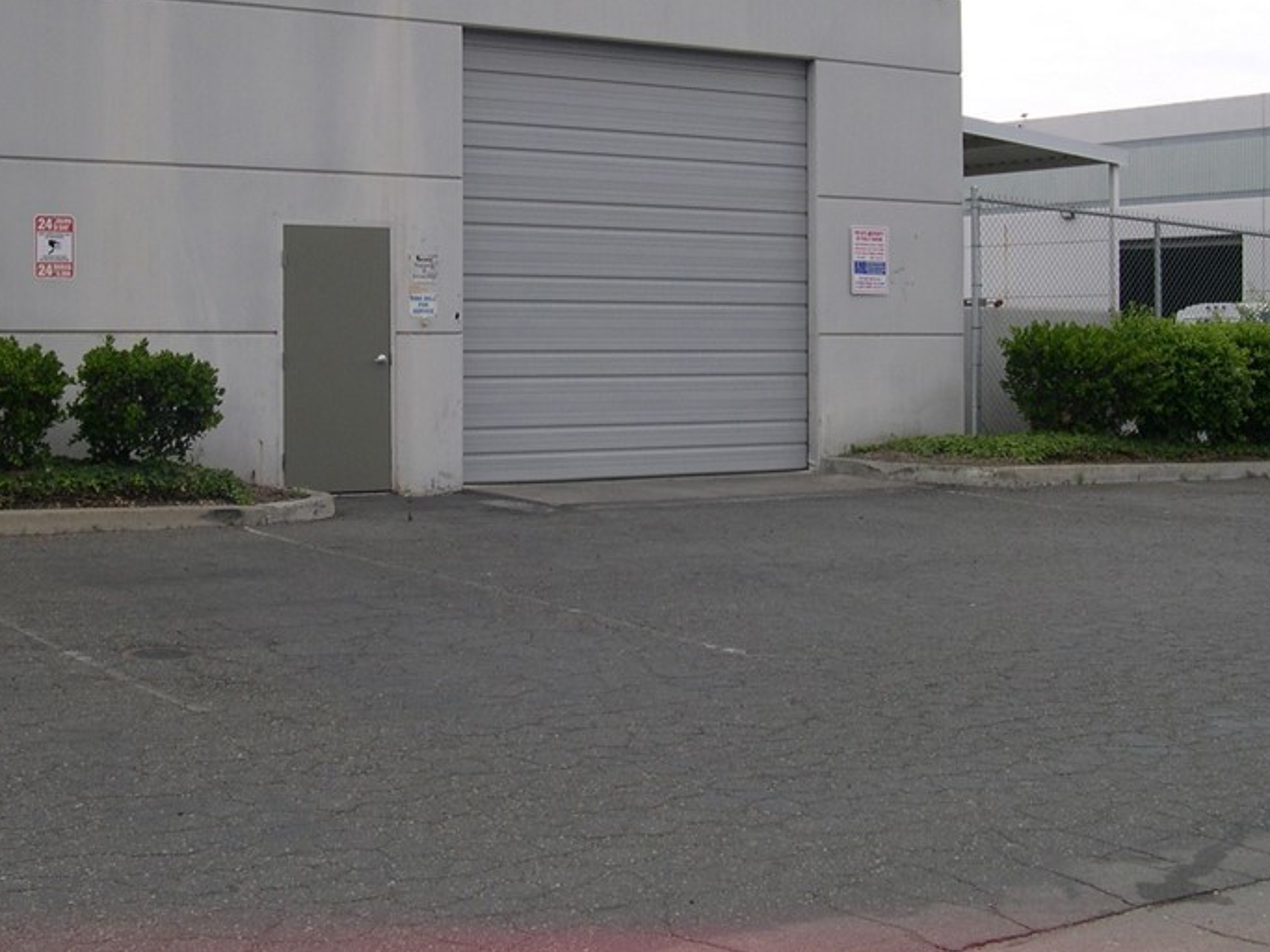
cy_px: 348
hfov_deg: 33.7
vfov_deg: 25.6
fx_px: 2091
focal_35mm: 57
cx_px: 552
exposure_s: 1/151
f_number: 7.6
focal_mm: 8
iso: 100
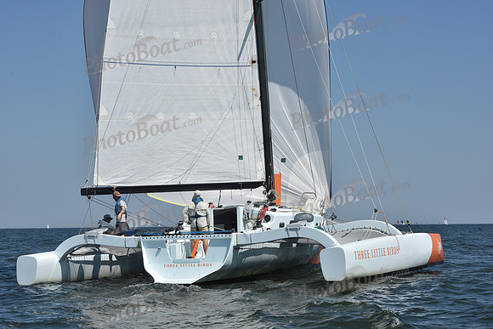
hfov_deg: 23.9
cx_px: 246
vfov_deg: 16.1
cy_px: 164
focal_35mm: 85
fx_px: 1164
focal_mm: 85
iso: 250
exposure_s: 1/1250
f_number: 10
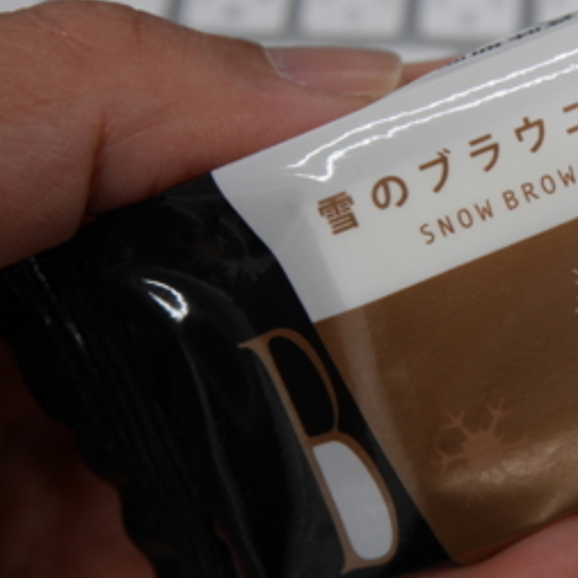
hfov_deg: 23.7
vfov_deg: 25.7
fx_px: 1266
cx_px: 669
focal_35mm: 67
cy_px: 252
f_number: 3.9
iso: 200
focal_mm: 16
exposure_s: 1/80
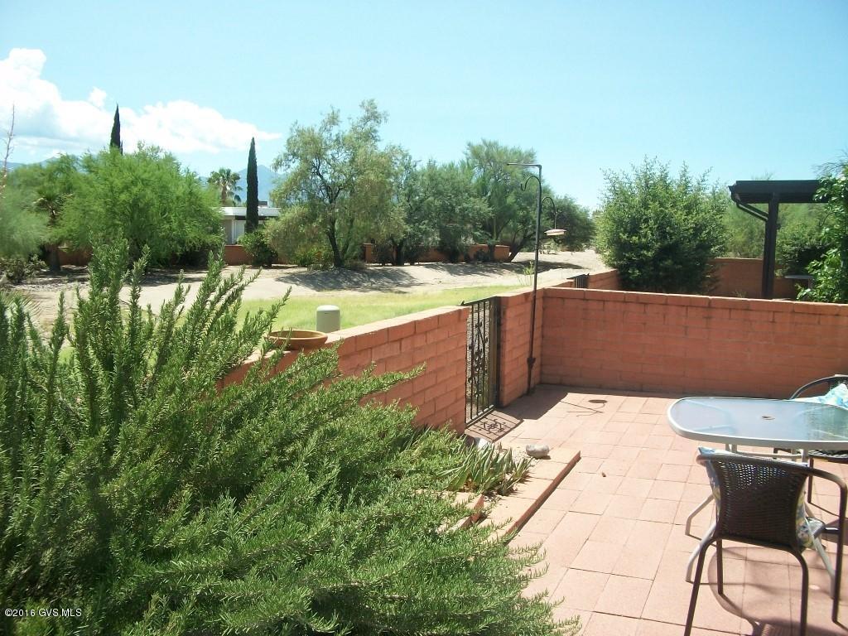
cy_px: 318
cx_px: 424
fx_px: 784
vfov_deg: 44.2
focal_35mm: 32
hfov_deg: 56.8
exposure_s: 1/250
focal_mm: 5.7
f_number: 5.5
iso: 80
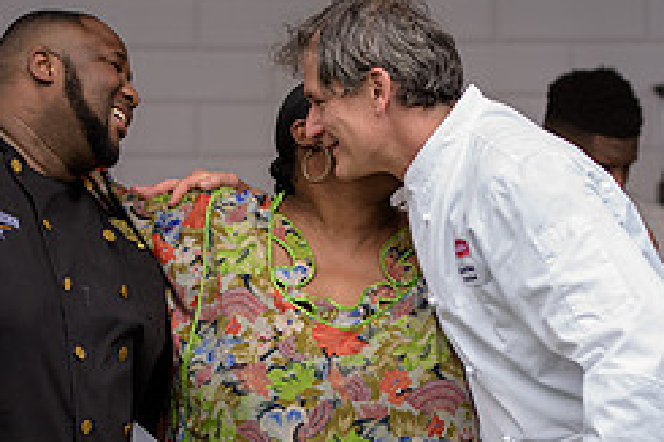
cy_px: 245
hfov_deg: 11.1
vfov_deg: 7.4
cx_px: 328
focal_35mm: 185
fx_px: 3410
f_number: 3.2
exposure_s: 1/800
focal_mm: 78
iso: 250
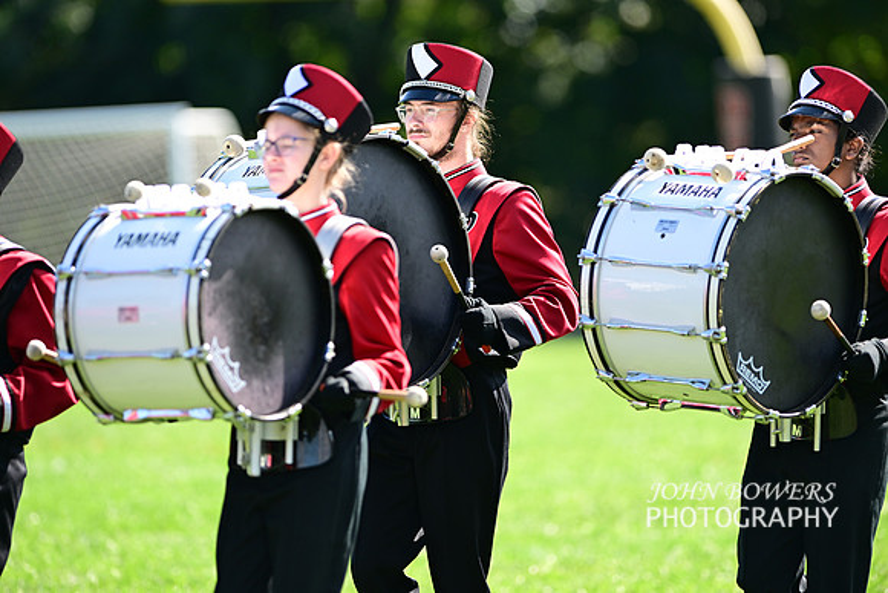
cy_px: 296
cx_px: 444
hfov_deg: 6.9
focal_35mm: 300
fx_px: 7401
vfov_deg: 4.6
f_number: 2.8
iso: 450
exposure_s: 1/1600
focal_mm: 300
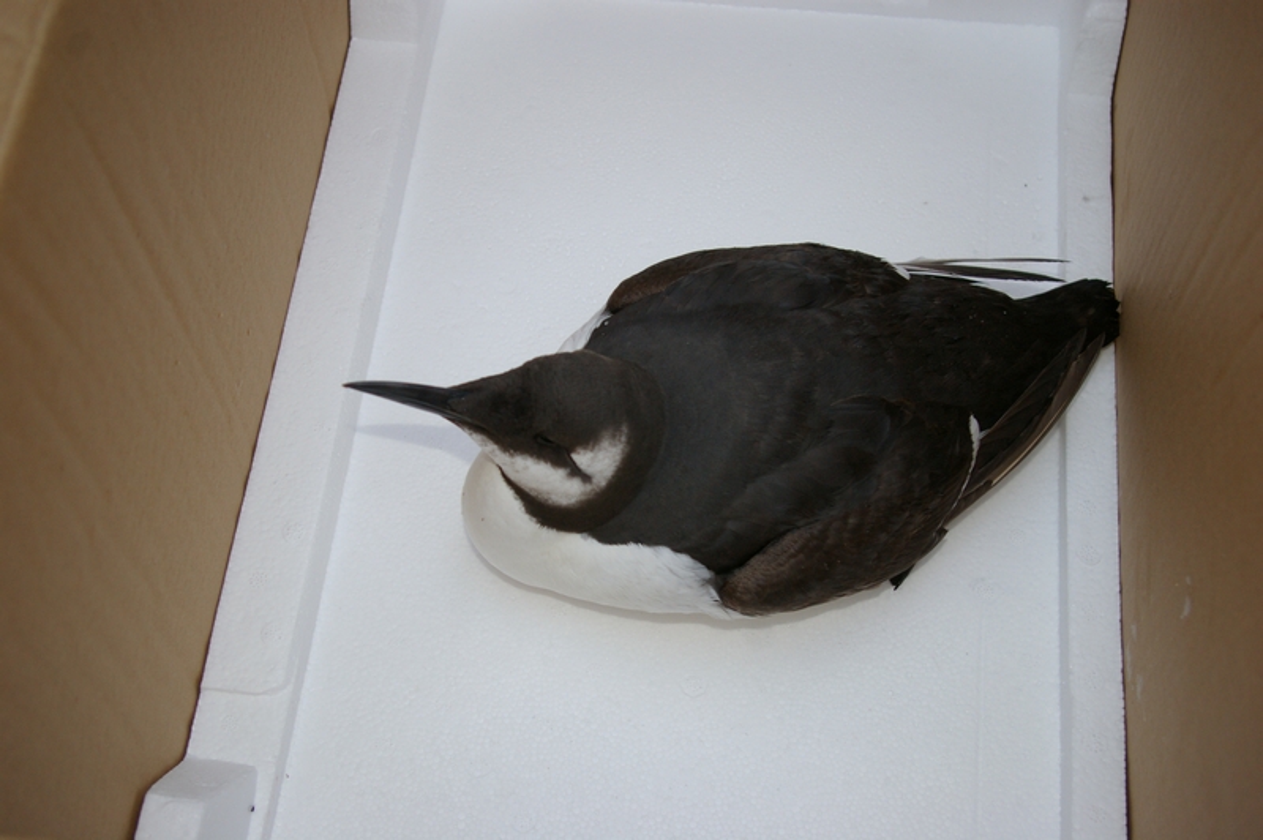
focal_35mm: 50
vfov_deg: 27.2
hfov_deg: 40.0
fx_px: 1735
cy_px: 420
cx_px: 632
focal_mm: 33
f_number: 4.5
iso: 400
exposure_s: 1/90
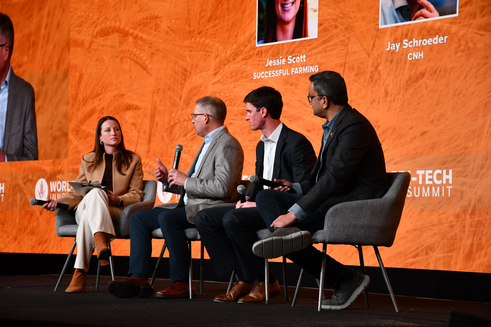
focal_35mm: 120
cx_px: 246
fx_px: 1637
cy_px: 164
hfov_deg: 17.1
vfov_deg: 11.4
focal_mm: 80
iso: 1100
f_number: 5.3
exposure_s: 1/250
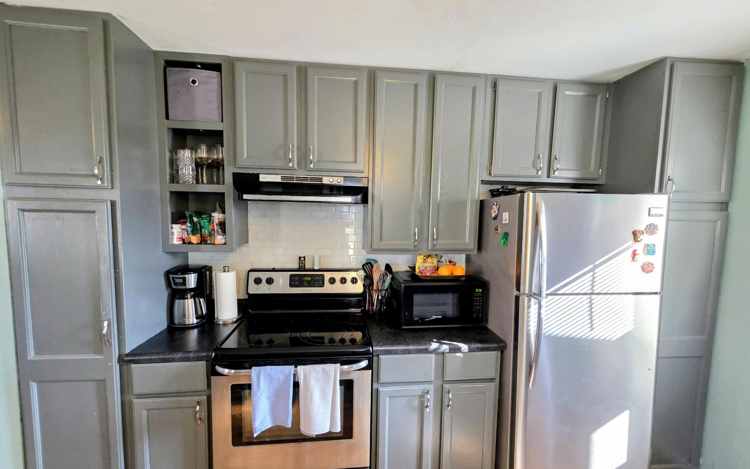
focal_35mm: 14
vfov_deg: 78.6
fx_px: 286
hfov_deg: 105.3
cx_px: 374
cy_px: 241
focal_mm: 2.2
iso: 500
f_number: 1.9
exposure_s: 1/60
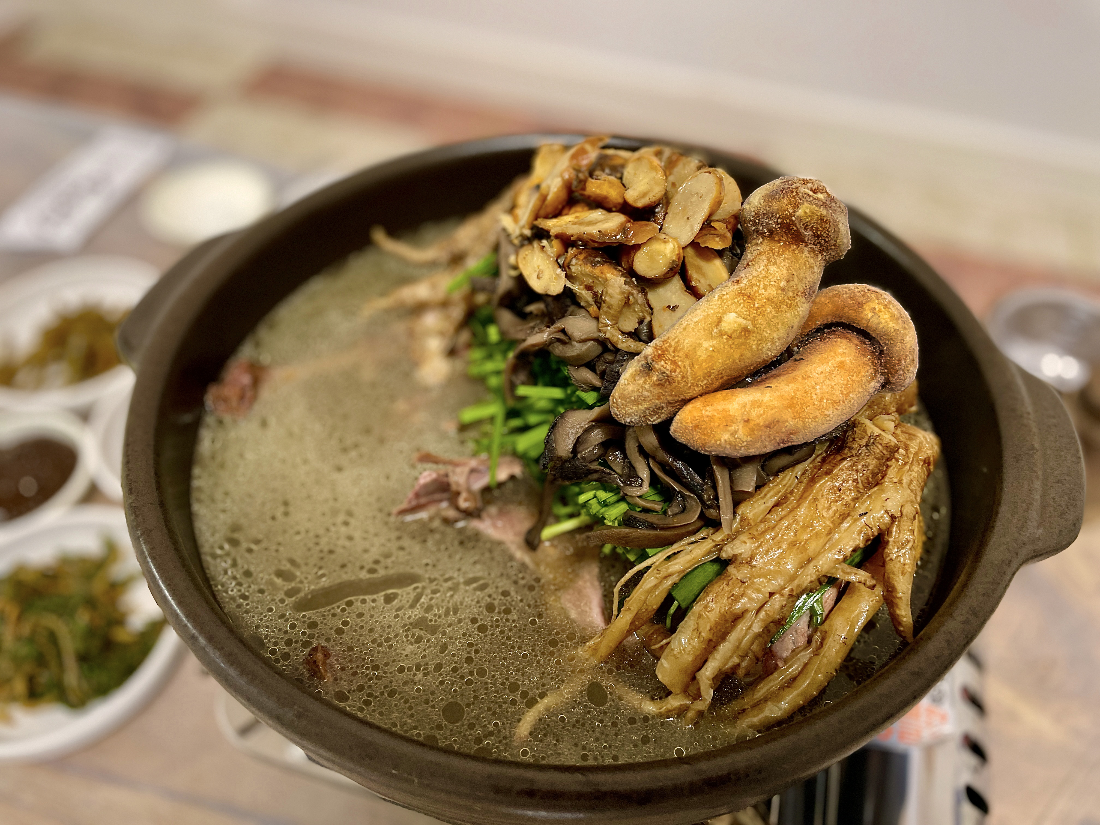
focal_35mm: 26
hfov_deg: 67.3
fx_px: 826
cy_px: 412
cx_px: 550
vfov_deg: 53.1
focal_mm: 4.2
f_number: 1.6
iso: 160
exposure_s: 1/60
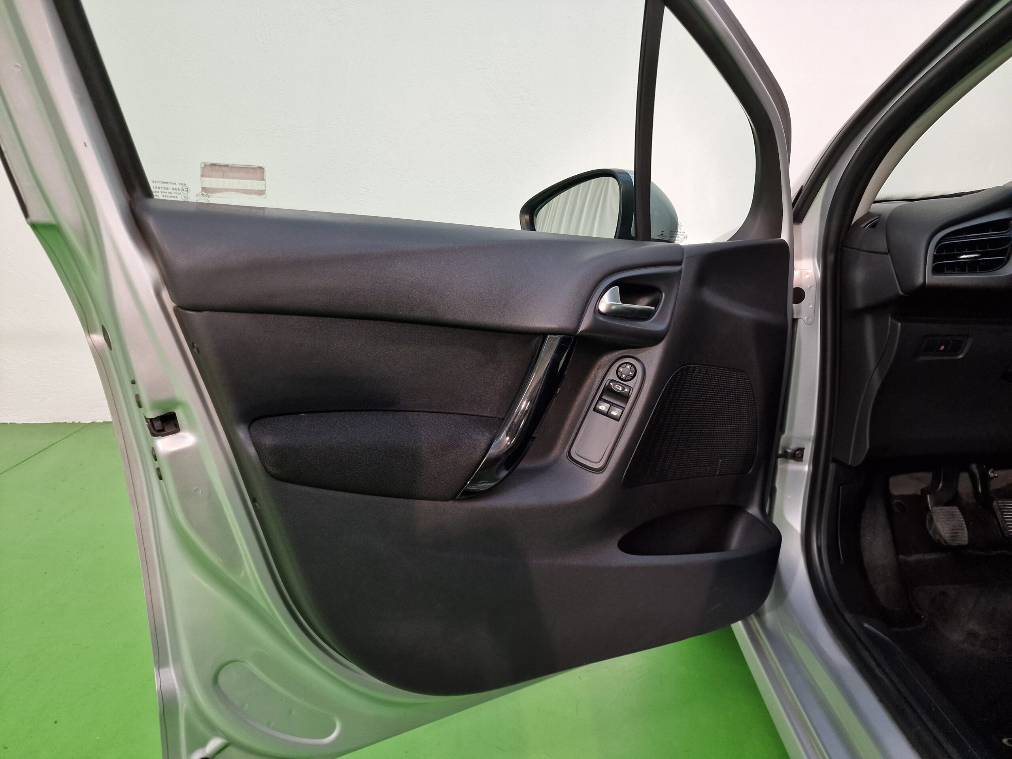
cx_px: 506
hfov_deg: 73.9
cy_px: 380
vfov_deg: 58.9
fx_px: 672
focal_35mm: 23
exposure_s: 1/100
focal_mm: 6.4
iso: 160
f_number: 1.8
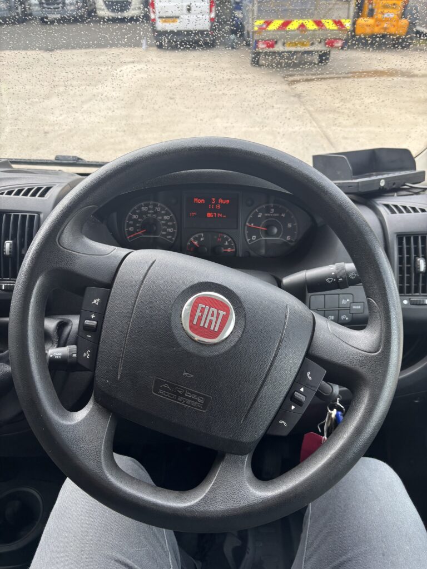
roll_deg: +0.5
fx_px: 428
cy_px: 284
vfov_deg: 67.3
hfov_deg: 53.1
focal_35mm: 26
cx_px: 214
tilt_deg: -31.9
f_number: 1.6
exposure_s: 1/207
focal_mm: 5.96
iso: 40
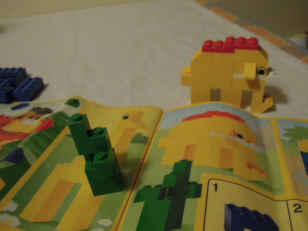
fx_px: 311
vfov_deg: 40.7
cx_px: 154
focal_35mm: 35
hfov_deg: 52.6
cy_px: 116
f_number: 3.2
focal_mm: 6.3
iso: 800
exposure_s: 1/60
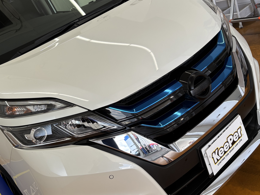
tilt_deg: -19.5
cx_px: 82
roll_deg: +23.4
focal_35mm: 43
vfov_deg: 33.6
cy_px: 103
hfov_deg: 43.1
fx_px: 323
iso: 40
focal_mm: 5.96
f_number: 1.6
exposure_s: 1/255
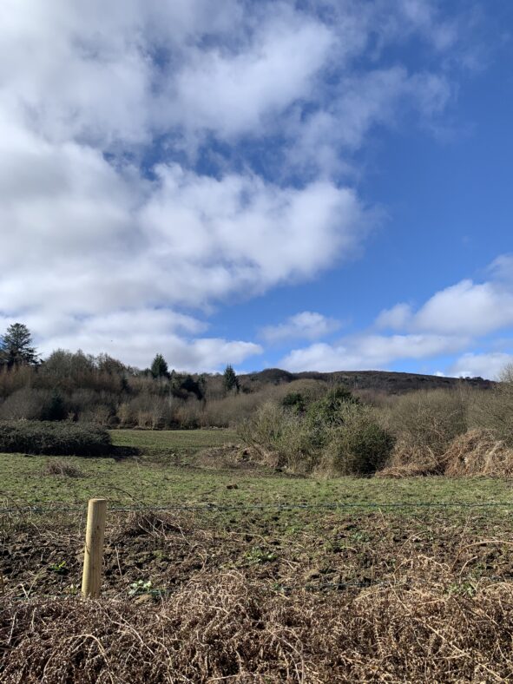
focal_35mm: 26
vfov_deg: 67.3
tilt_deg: +14.7
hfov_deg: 53.1
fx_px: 514
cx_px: 256
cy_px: 342
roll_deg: +0.7
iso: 25
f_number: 1.8
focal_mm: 4.25
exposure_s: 1/3086
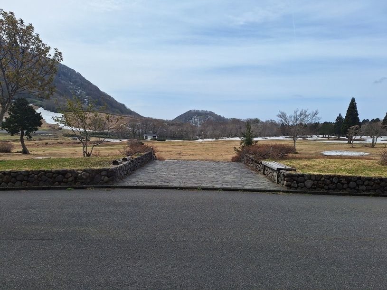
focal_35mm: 23
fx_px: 257
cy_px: 145
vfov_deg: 58.9
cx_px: 194
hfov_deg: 73.9
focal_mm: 5.54
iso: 40
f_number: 1.8
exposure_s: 1/5000
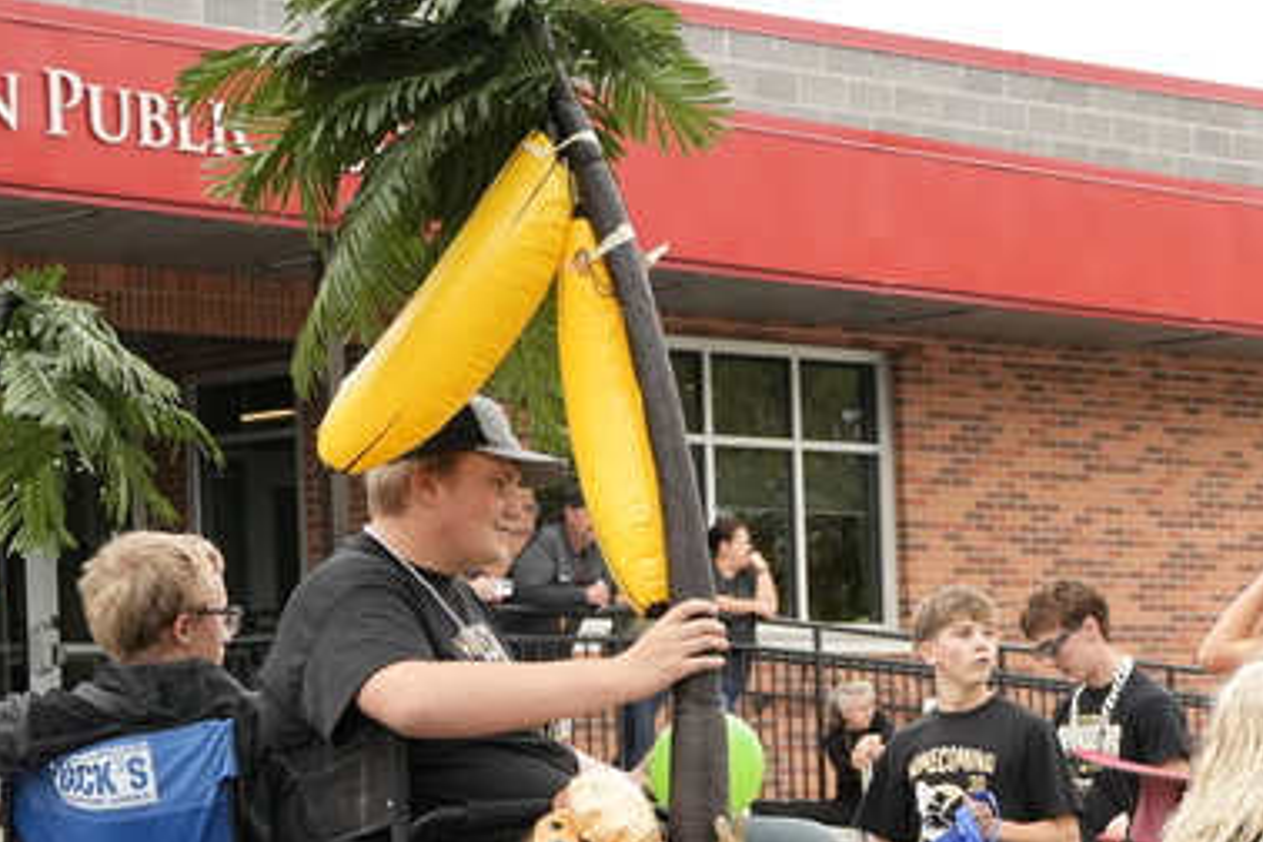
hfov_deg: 14.8
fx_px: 4841
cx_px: 1002
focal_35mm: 138
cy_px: 790
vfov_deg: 9.9
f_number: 4.5
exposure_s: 1/1600
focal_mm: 34
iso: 1000
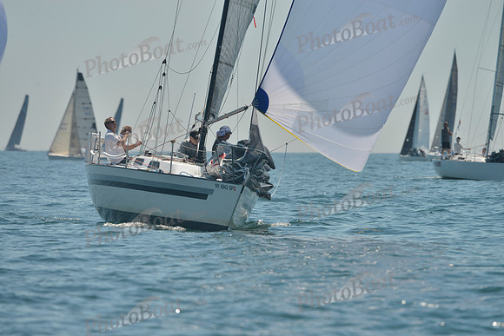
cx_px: 252
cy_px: 168
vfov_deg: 3.4
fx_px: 5601
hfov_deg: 5.2
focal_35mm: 400
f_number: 7.1
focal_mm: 400
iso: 200
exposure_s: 1/1250
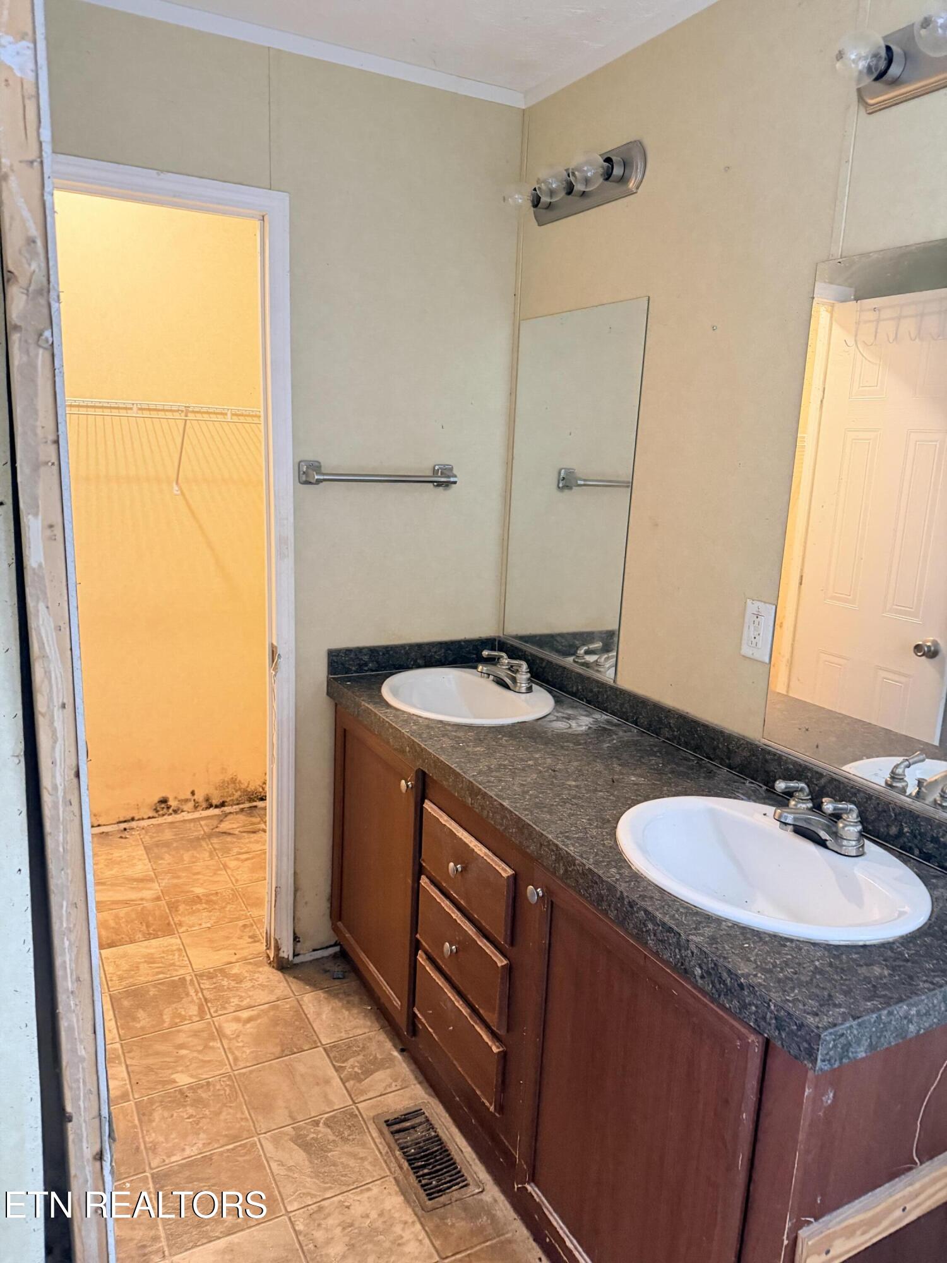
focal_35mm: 24
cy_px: 632
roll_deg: -1.8
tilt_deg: -12.7
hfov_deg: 56.8
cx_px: 474
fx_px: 875
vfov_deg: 71.6
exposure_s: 1/40
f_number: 1.78
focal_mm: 6.76
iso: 1000
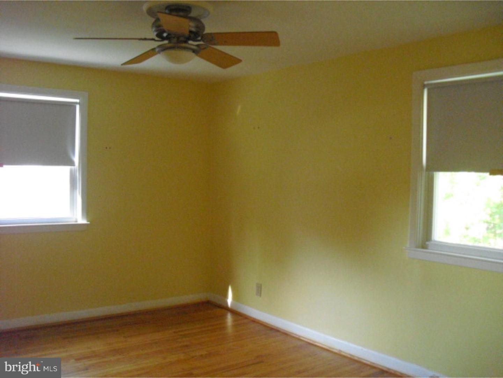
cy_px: 189
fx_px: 523
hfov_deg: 51.4
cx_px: 252
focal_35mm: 36
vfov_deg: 39.7
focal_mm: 6.3
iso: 800
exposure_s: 1/80
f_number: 3.1
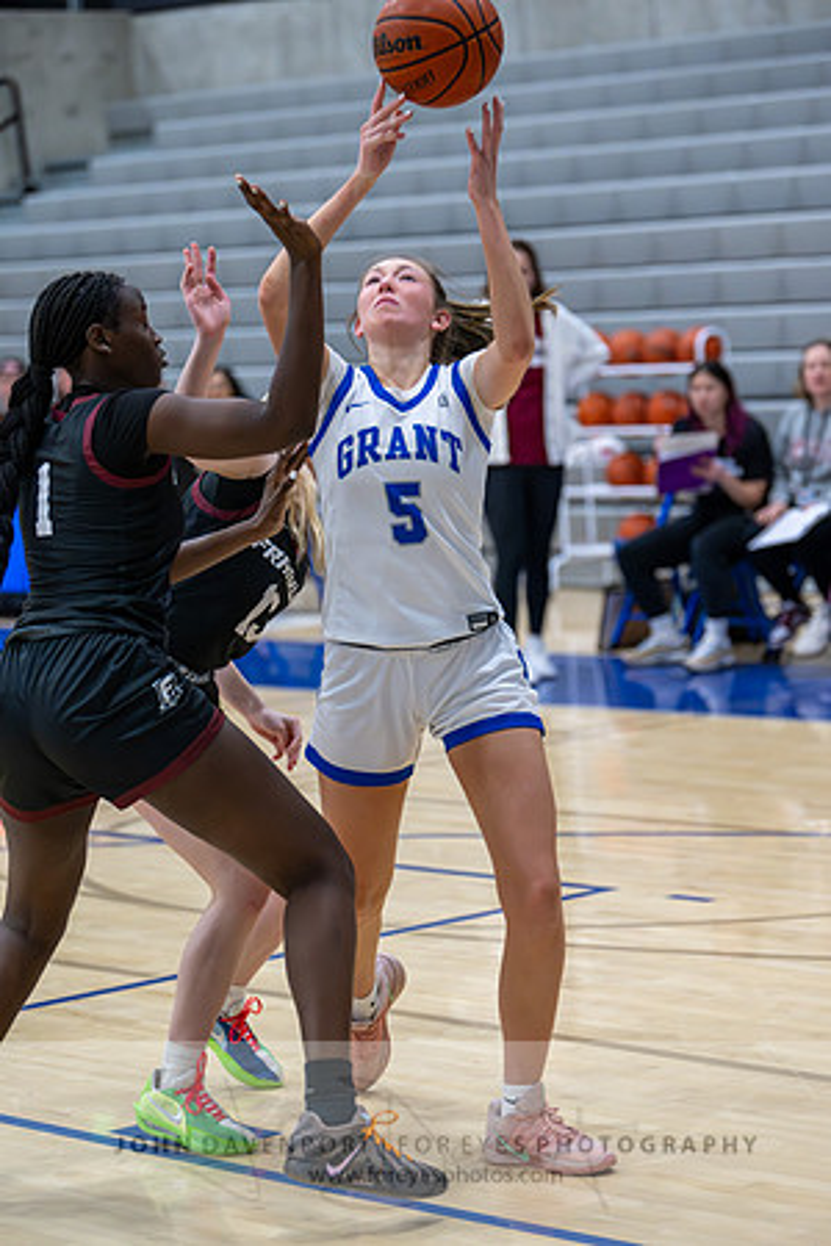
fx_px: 3808
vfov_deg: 18.6
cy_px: 623
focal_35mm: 110
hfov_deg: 12.5
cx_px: 416
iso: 8000
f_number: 2.8
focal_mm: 110
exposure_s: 1/1000
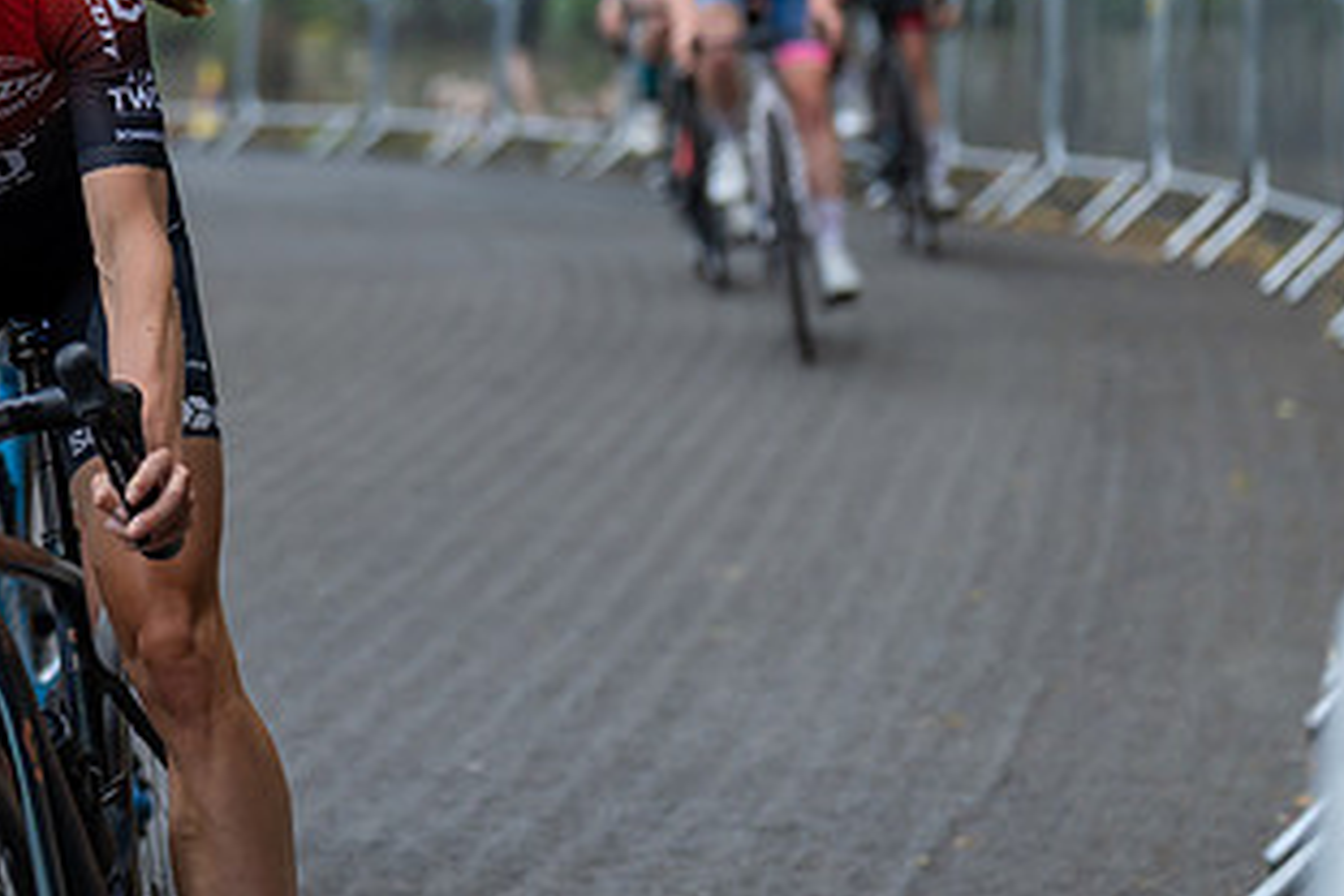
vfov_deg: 6.9
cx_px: -218
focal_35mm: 197
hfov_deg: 10.3
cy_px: -54
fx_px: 7354
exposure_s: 1/500
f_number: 2.8
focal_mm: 80
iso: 640
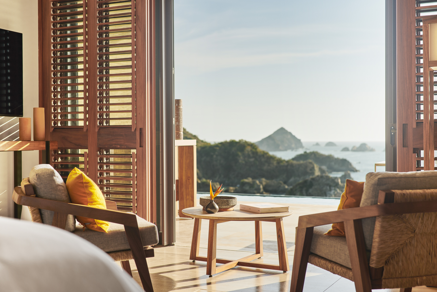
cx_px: 218
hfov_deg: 39.6
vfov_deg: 27.0
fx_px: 607
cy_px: 146
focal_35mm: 50
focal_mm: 50
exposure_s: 1/400
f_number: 4
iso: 100
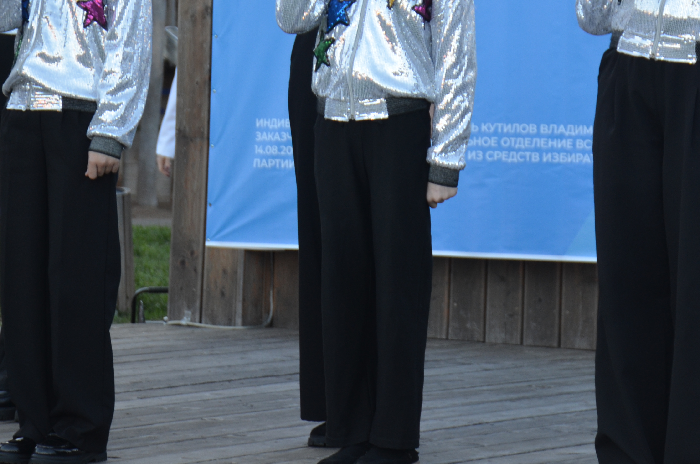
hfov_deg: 10.9
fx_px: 3664
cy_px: 78
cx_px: 419
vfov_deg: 7.2
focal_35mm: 189
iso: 320
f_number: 5.6
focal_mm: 75
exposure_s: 1/125
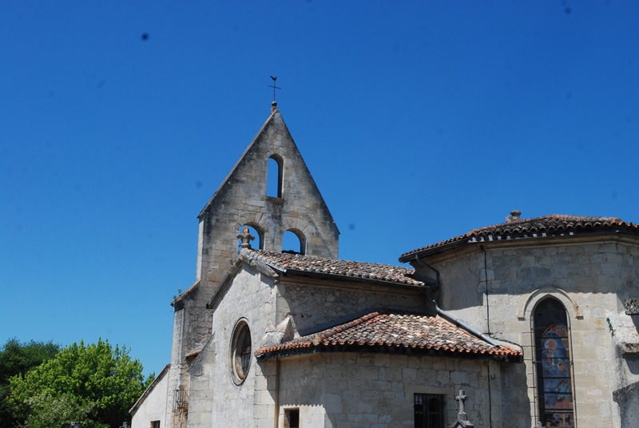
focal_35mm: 46
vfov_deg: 29.0
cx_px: 320
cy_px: 214
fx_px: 827
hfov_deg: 42.3
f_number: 11
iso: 320
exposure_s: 1/500
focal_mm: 31
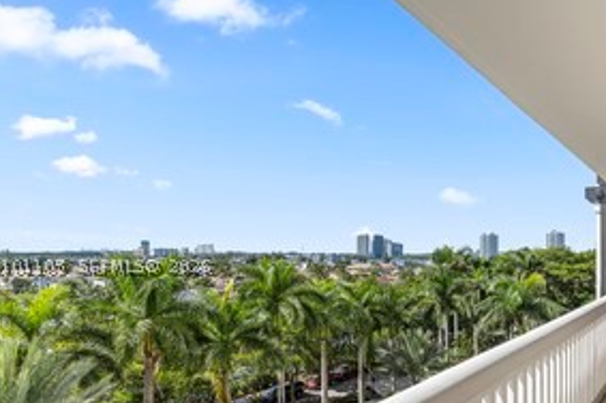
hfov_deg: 72.1
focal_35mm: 24
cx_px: 392
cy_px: 266
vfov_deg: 52.1
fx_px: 404
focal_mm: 17
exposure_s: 1/640
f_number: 8
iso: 200
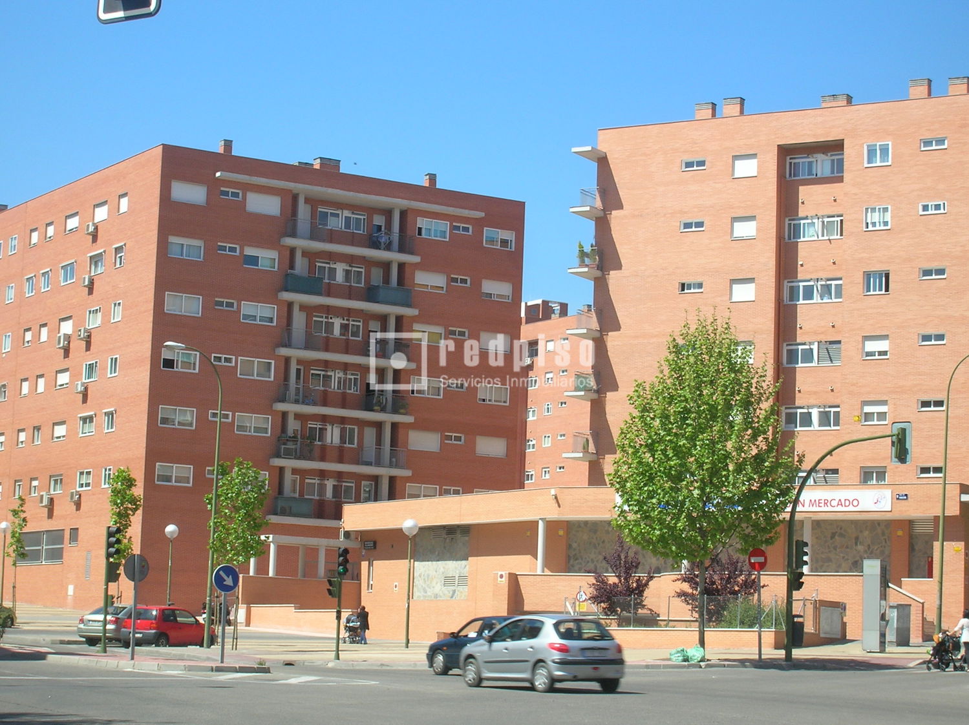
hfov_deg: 23.9
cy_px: 362
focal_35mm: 82
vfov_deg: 18.0
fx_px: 2294
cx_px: 484
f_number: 7.2
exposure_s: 1/120
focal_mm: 13.6
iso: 50
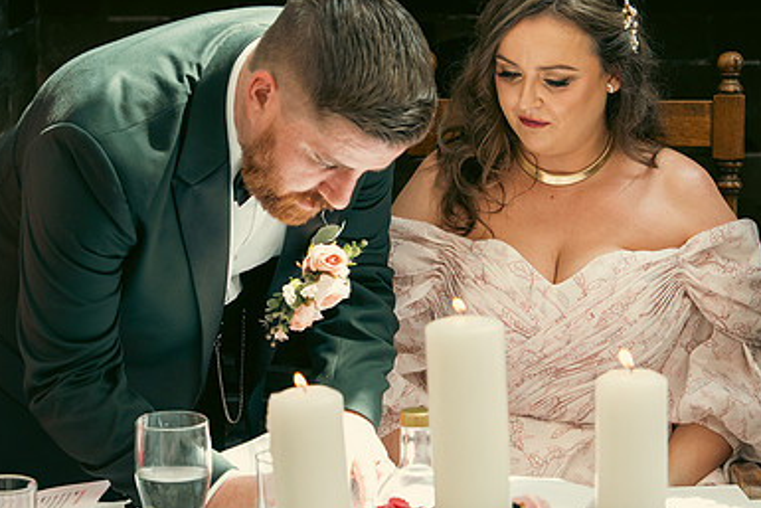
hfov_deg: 14.6
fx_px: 2960
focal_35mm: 140
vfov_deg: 9.8
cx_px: 370
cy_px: 248
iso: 320
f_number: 3.5
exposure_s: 1/200
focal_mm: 62
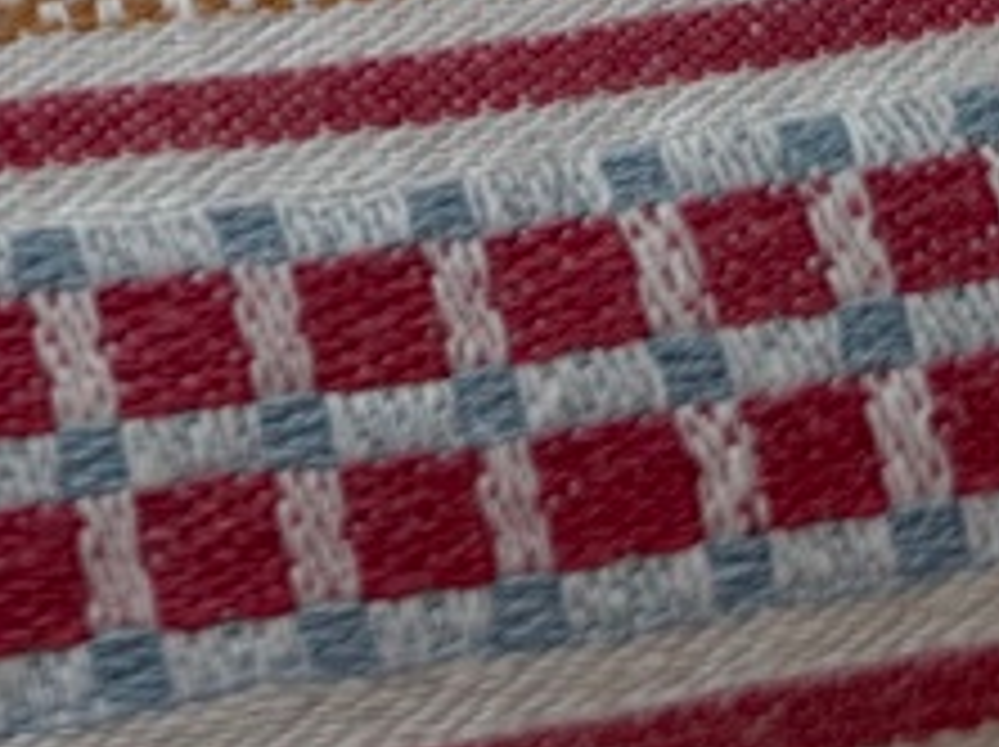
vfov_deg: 9.7
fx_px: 3748
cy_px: -1202
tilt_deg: -46.7
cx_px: -477
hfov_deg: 14.2
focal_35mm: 130
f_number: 1.78
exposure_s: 1/125
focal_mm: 6.76
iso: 50
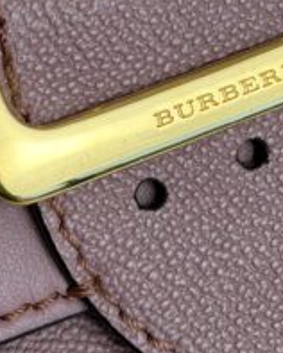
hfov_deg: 8.1
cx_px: 88
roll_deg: +8.1
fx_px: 1986
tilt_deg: -44.0
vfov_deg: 10.1
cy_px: 11
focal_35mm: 190
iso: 100
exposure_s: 1/196
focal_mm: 6.76
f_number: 1.78
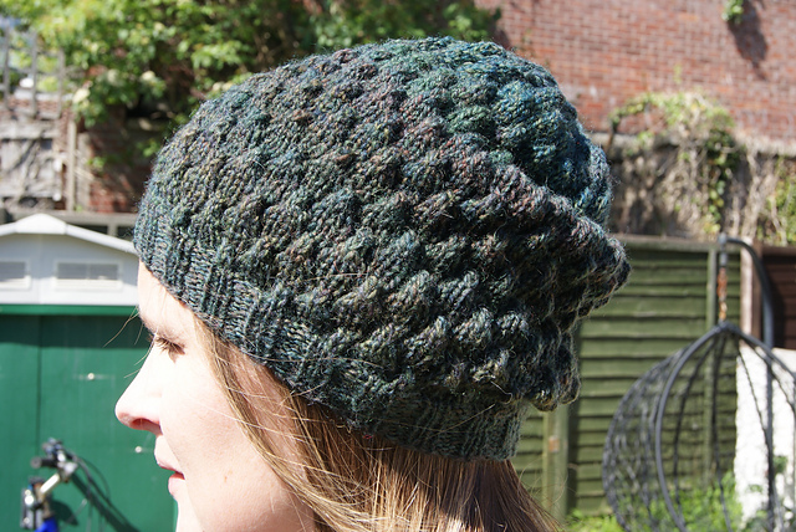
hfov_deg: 43.6
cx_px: 398
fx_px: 996
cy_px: 266
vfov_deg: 29.9
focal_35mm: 45
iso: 100
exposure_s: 1/80
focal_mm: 30
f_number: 11
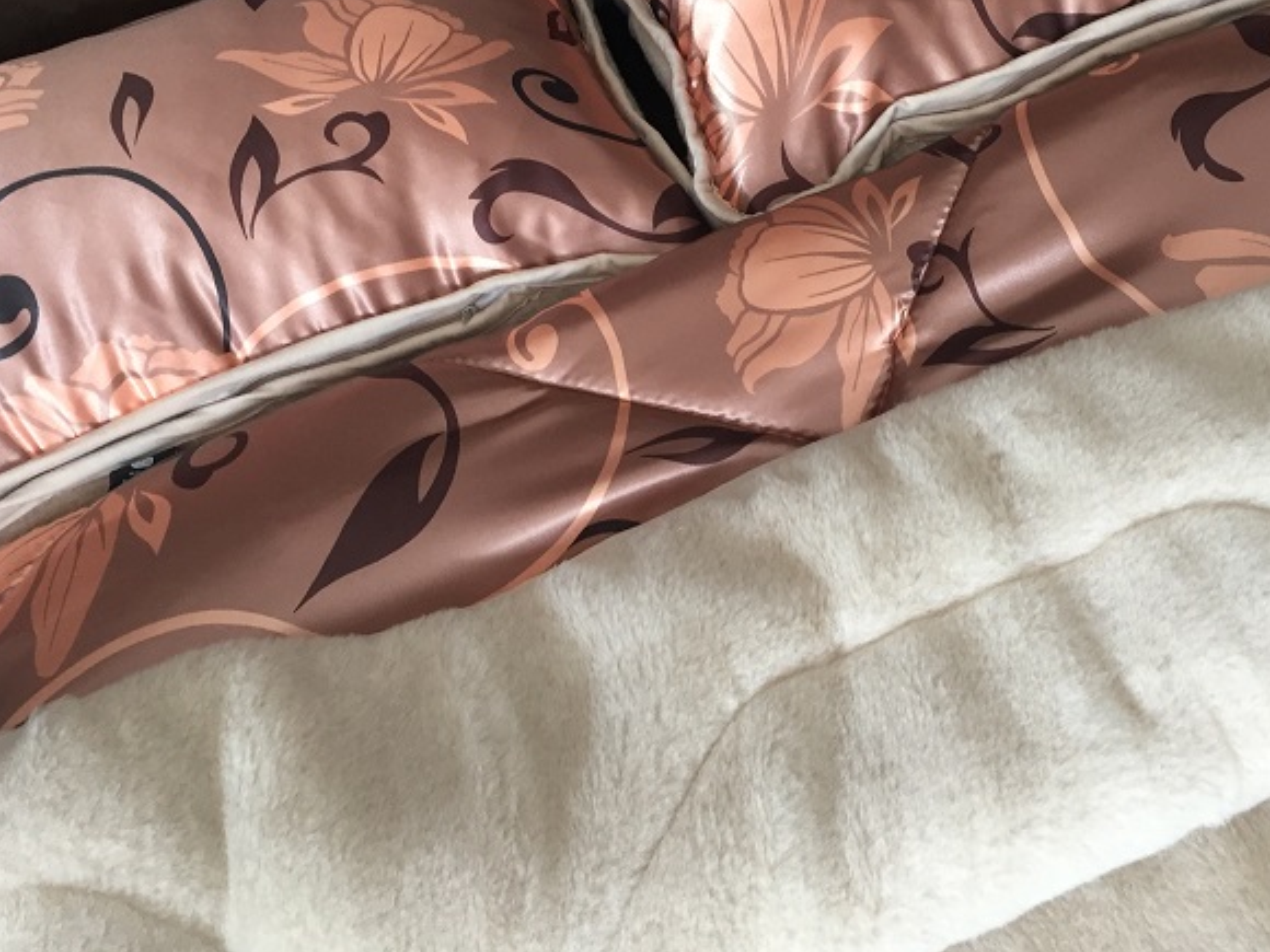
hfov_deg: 46.4
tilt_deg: -47.5
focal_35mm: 40
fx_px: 1468
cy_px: 365
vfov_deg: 35.8
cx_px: 788
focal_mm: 4.15
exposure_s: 1/33
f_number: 2.2
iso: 125
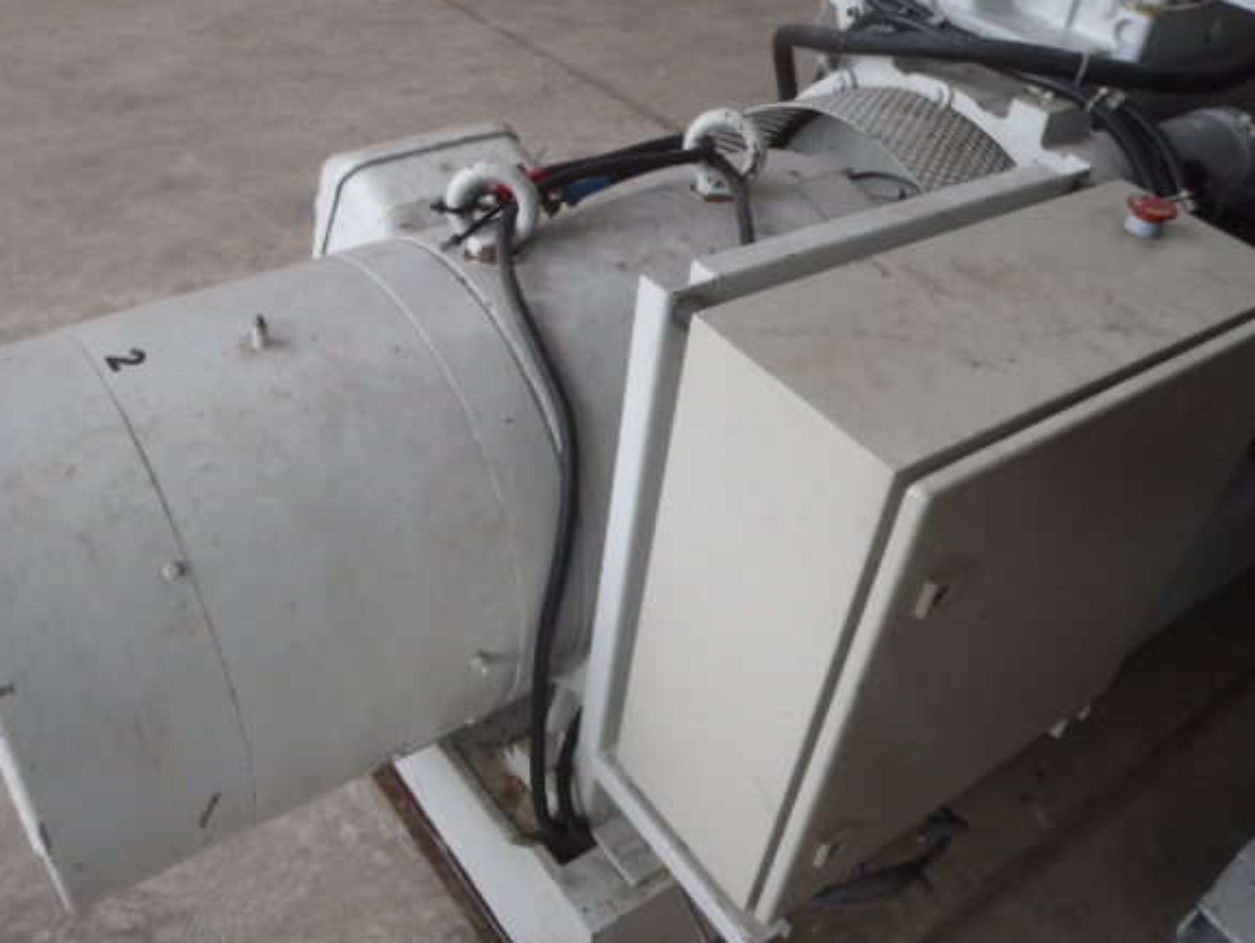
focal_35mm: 31
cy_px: 463
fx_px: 1124
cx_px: 604
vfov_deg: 45.5
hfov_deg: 58.3
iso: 64
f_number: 3.5
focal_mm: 5
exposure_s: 1/60
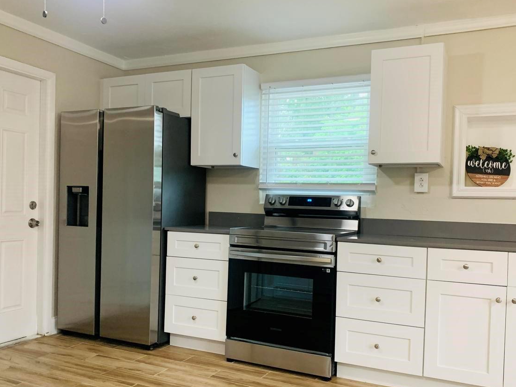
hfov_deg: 56.8
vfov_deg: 44.1
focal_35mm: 32
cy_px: 212
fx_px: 477
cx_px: 264
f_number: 1.8
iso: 250
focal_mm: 4.25
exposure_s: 1/60
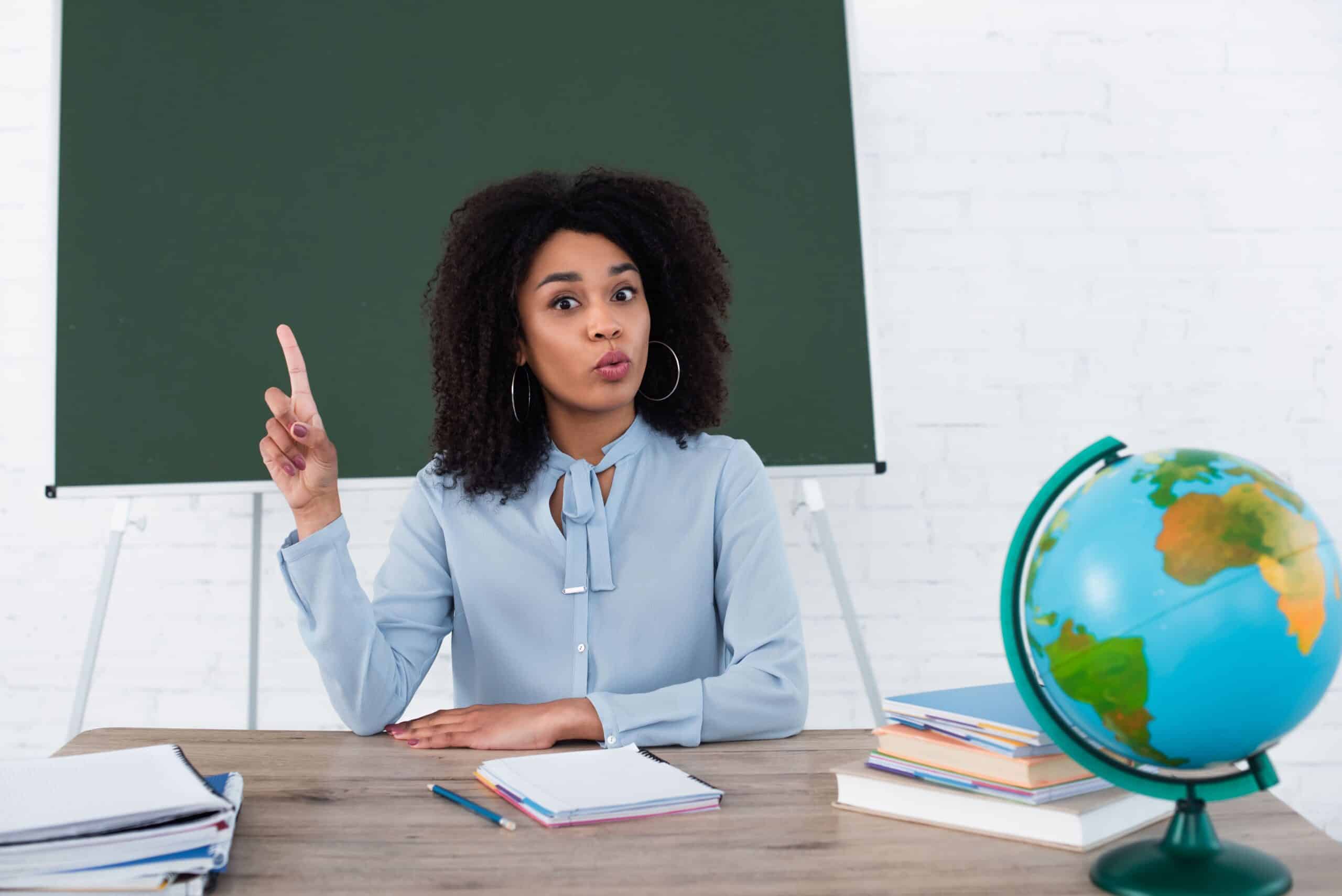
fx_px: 1865
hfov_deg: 39.6
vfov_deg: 27.0
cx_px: 671
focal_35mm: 50
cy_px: 448
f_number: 4
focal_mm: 50
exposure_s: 1/160
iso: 160
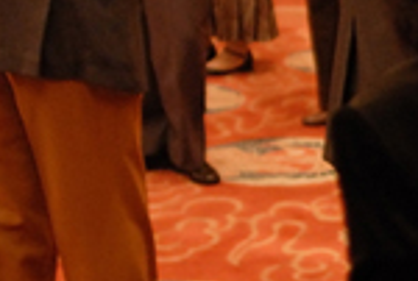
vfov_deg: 7.7
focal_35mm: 179
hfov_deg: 10.7
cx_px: 766
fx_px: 2085
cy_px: 152
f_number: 2
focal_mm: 28
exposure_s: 1/60
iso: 800
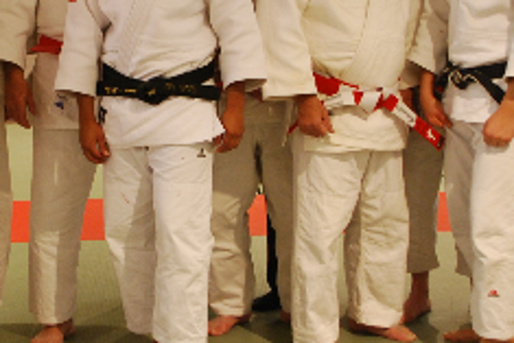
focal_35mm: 102
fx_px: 1457
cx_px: 118
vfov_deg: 13.4
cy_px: 62
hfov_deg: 19.8
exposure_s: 1/15
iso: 400
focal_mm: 20
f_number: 3.8
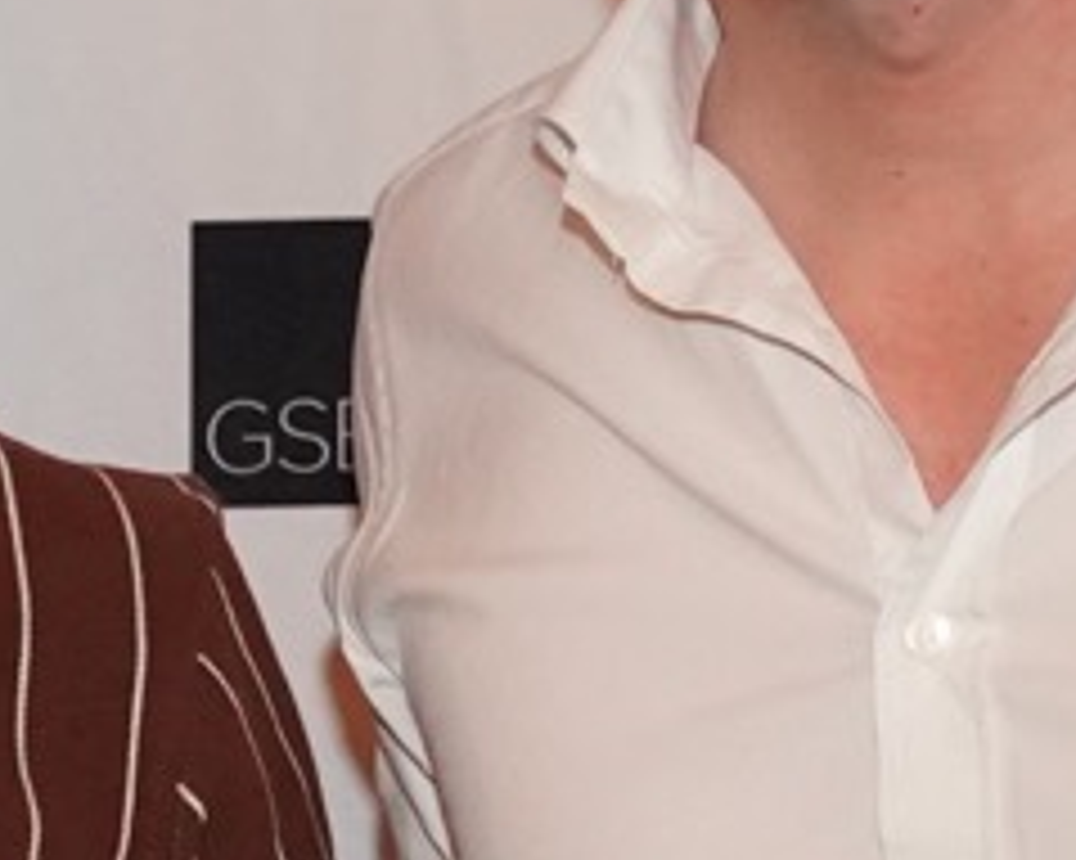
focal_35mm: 247
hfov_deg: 7.5
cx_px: -995
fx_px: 7863
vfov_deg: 6.3
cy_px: 720
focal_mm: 32.8
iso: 6400
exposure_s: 1/160
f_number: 4
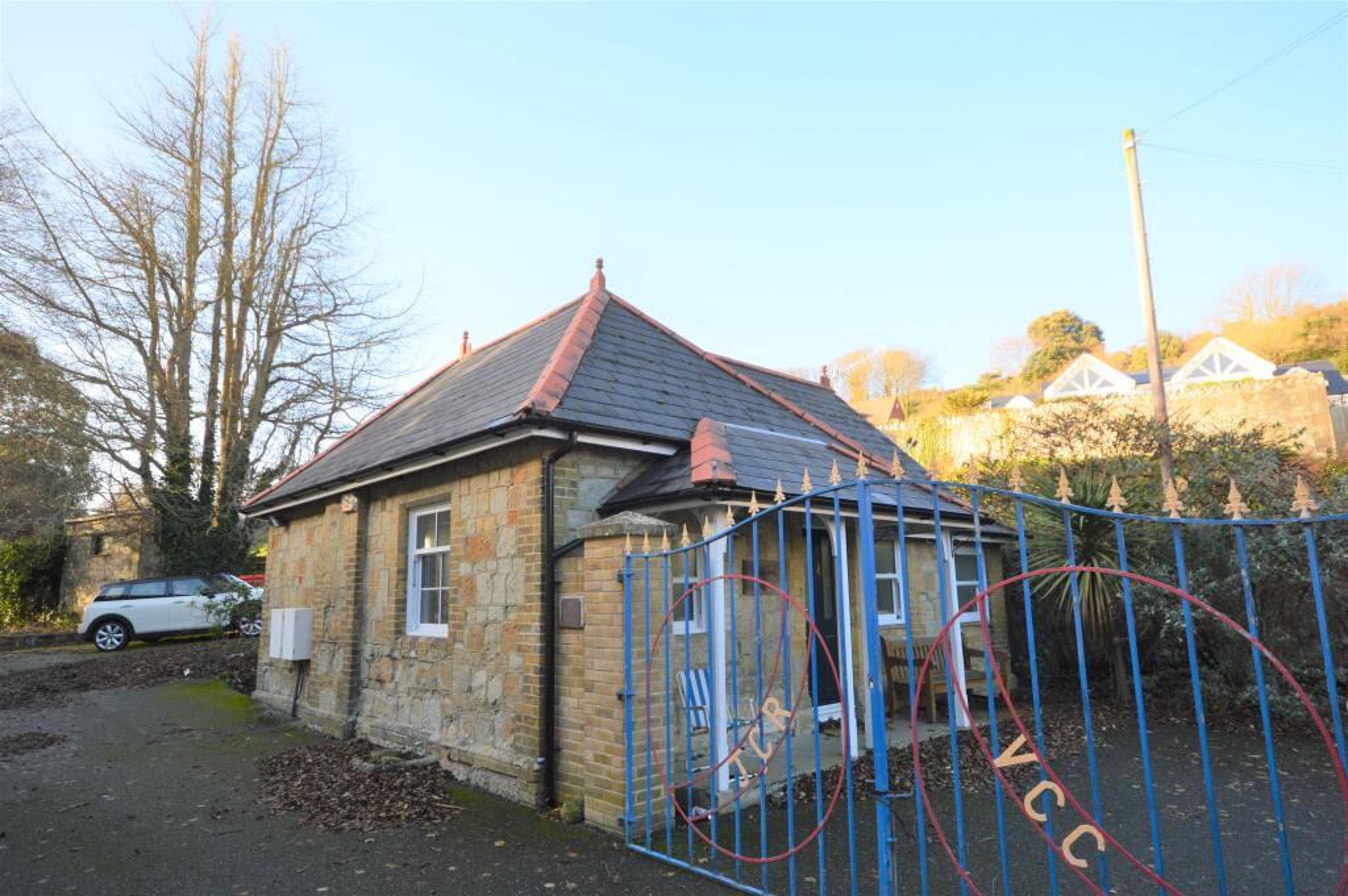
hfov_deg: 81.2
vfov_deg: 59.4
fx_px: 786
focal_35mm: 21
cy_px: 448
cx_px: 674
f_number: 9
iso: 400
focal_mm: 14
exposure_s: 1/160
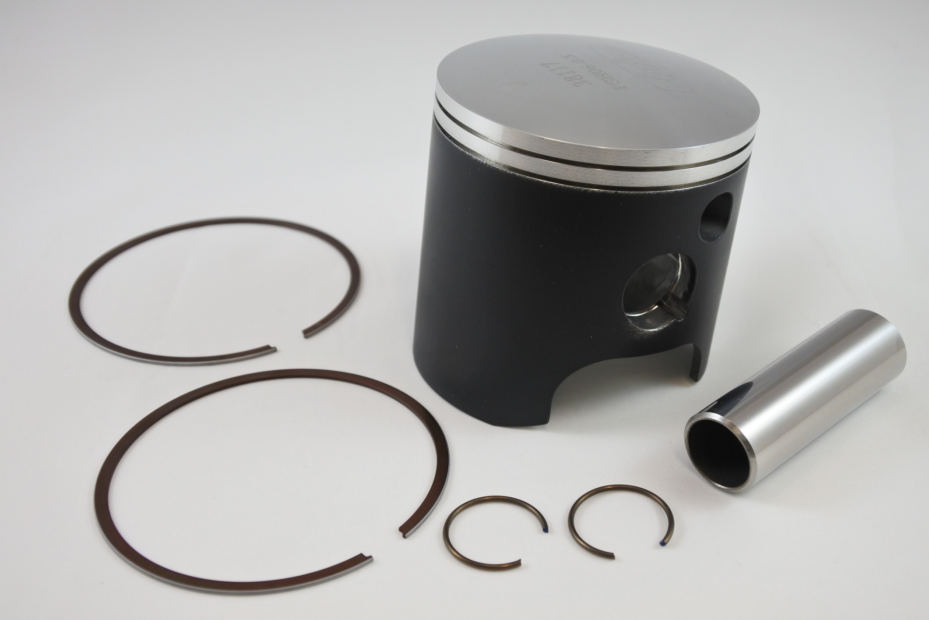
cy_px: 310
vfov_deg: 28.1
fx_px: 1239
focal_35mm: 48
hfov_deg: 41.1
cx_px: 464
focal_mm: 18
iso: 400
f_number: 4.5
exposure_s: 1/125
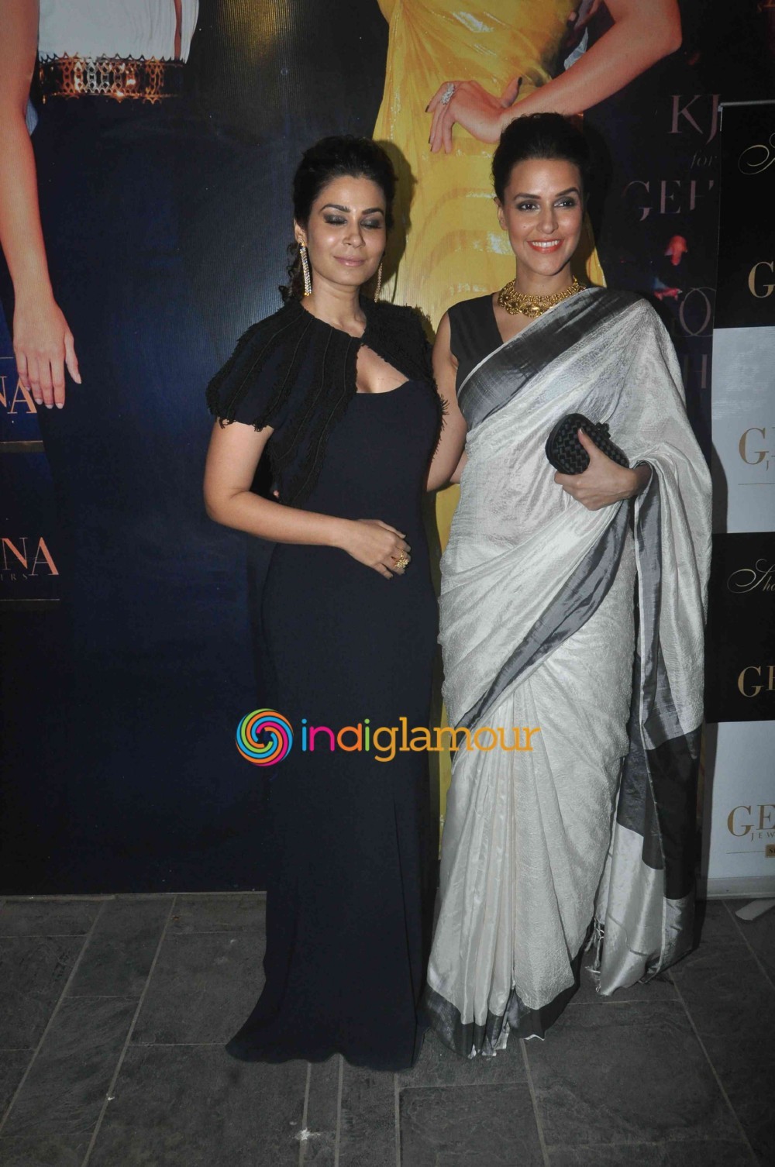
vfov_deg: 59.6
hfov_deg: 41.6
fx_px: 1020
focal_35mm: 32
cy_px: 584
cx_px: 388
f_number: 10
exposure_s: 1/250
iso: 1000
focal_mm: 21
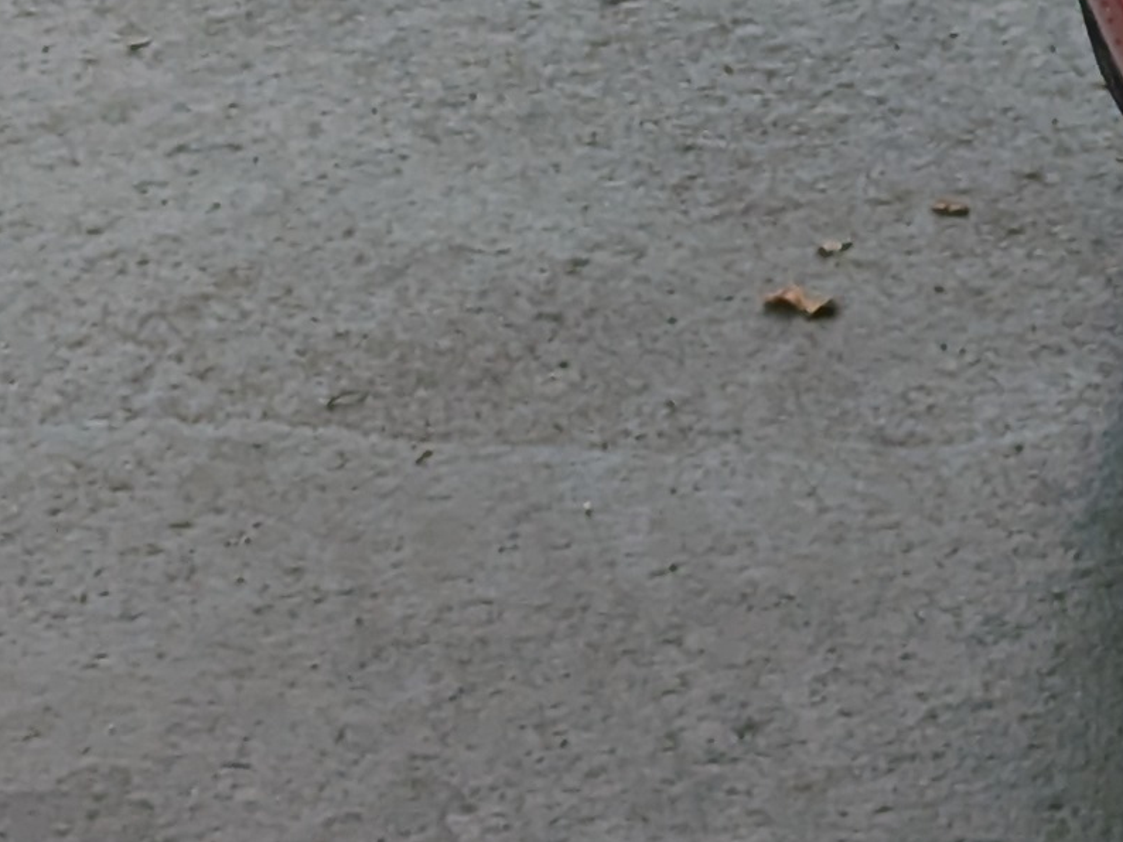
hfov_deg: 8.0
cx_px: 1297
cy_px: -1087
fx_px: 8011
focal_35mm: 247
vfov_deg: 5.8
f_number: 1.85
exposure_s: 1/584
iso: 47
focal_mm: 6.81
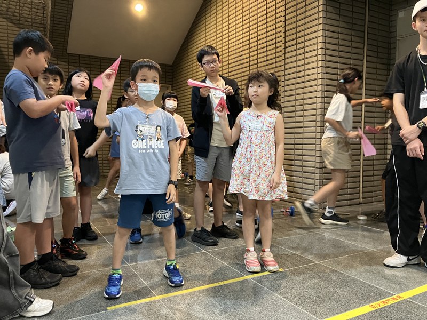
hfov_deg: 63.4
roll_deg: +0.1
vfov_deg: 49.7
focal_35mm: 28
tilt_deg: -4.0
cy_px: 160
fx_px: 345
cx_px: 214
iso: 500
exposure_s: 1/30
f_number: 1.8
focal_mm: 3.99
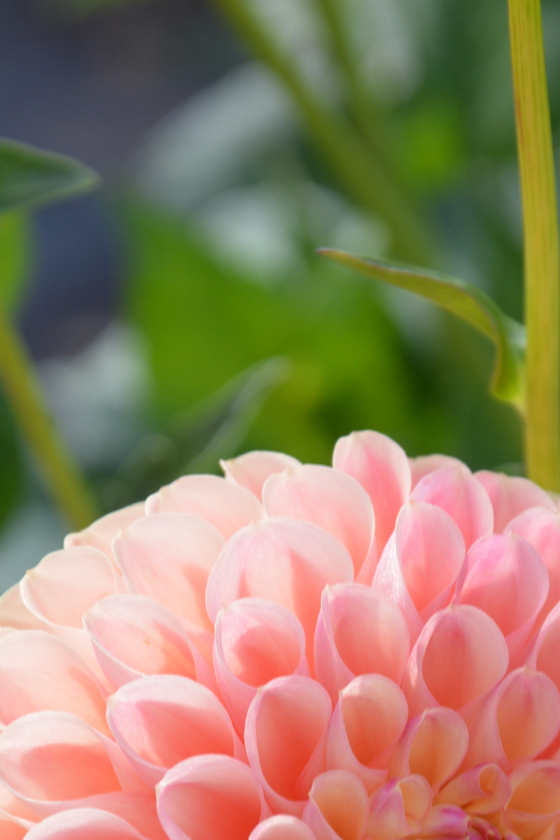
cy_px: 1071
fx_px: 6299
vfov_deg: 7.5
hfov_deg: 5.1
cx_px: 441
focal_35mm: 270
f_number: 7.1
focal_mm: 66
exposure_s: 1/200
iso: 200
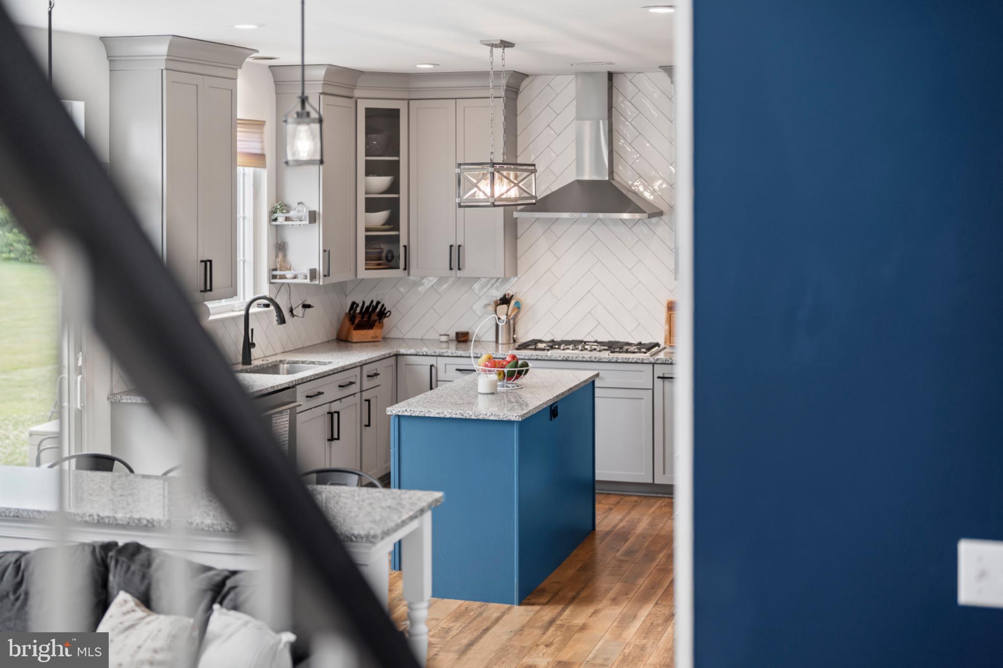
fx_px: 1393
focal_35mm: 50
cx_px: 502
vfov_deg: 27.0
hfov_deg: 39.6
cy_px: 334
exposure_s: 1/400
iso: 250
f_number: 1.4
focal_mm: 50
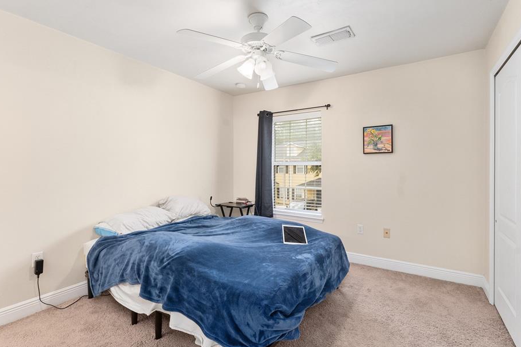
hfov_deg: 91.7
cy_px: 169
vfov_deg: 69.0
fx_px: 252
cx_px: 271
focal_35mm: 17
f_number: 7.1
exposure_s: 1/30
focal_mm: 15.4
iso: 2000
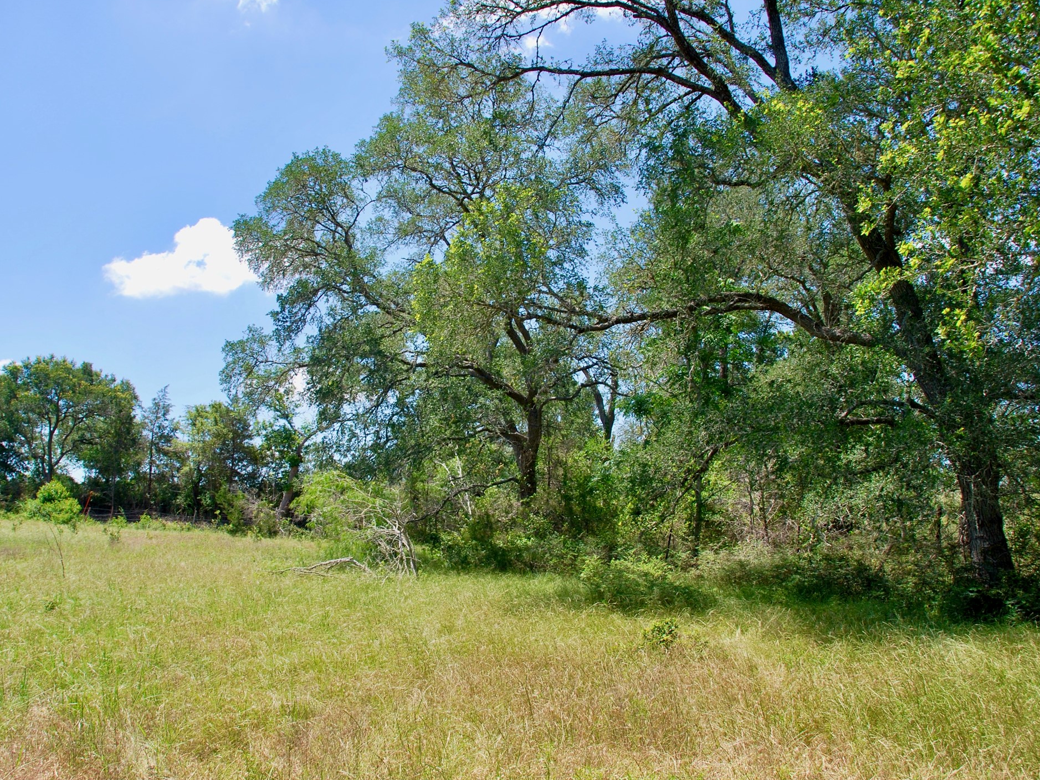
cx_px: 458
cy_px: 385
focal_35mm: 30
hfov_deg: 59.8
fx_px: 901
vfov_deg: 46.8
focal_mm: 18
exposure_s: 1/200
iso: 100
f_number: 7.1
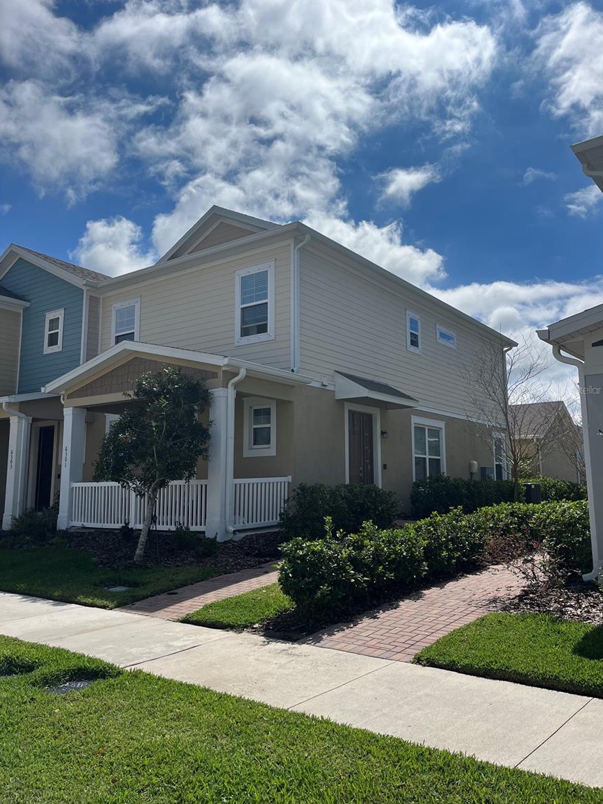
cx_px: 310
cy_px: 389
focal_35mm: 27
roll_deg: +0.3
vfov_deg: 65.3
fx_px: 627
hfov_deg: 51.3
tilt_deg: +8.8
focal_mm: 5.1
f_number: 1.6
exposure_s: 1/9901
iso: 50
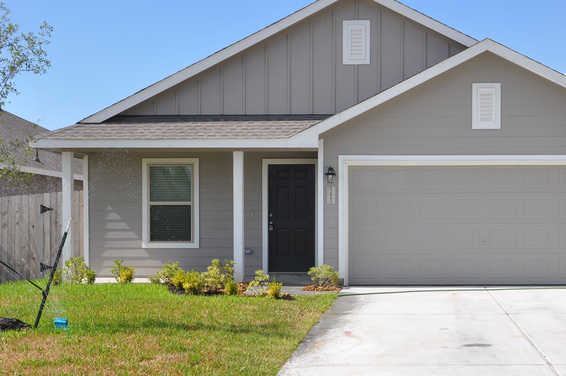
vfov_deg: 21.8
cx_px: 360
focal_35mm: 62
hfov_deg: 32.2
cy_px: 253
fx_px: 973
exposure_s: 1/400
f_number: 9
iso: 200
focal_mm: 26
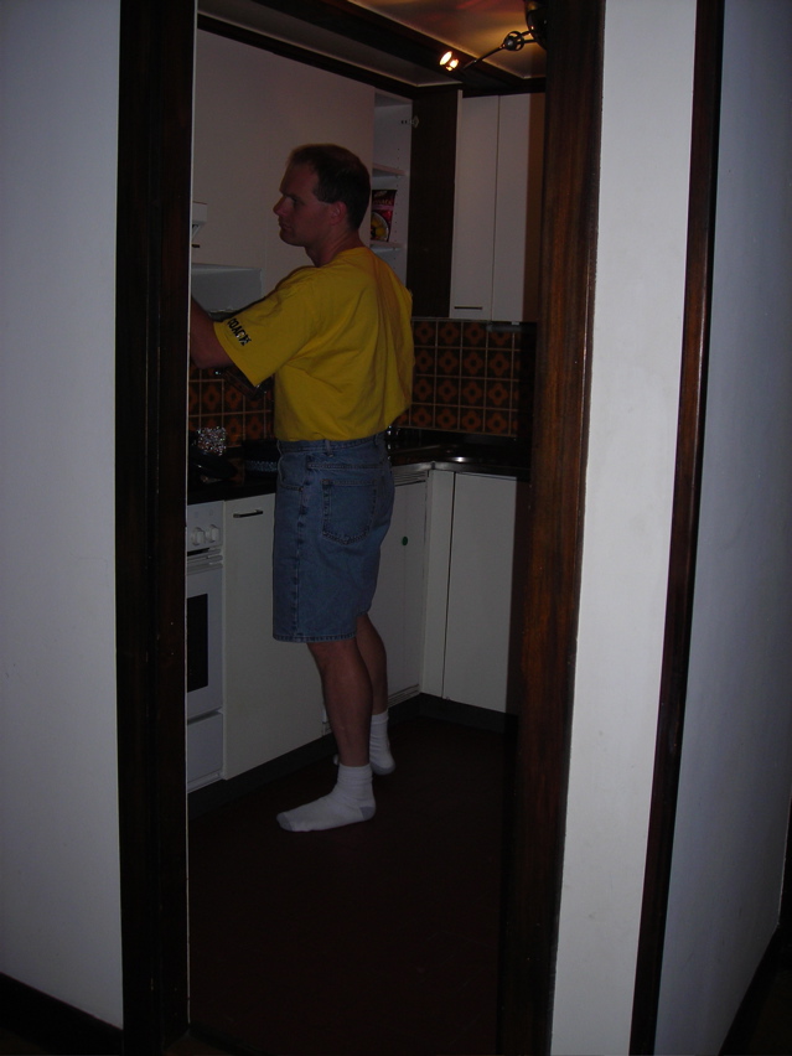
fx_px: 1159
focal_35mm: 38
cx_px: 396
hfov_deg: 37.7
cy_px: 528
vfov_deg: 49.0
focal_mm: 6.3
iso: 50
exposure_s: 1/60.1
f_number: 3.2
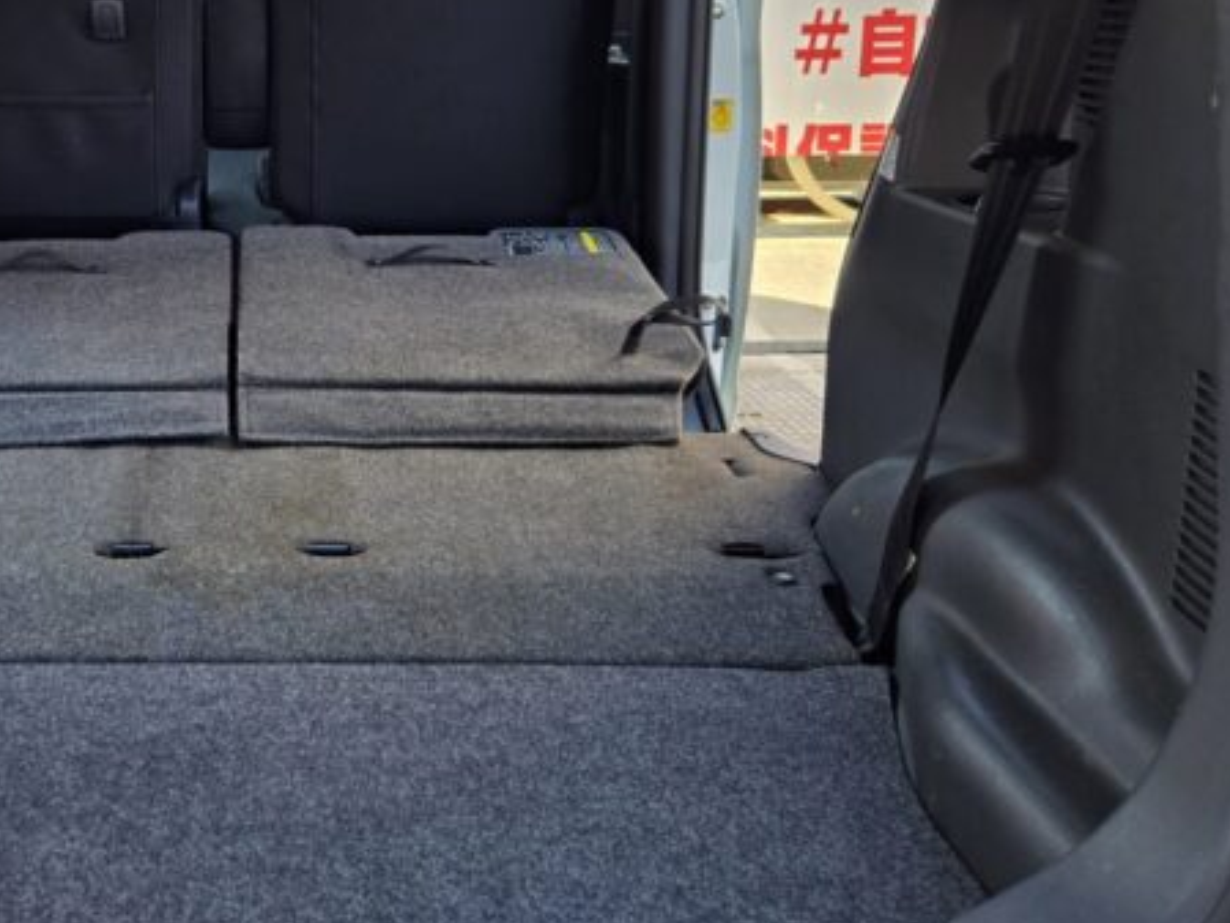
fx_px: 1457
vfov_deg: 34.1
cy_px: 184
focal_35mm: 41
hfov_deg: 43.5
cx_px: 238
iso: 25
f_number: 1.8
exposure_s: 1/180
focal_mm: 5.4
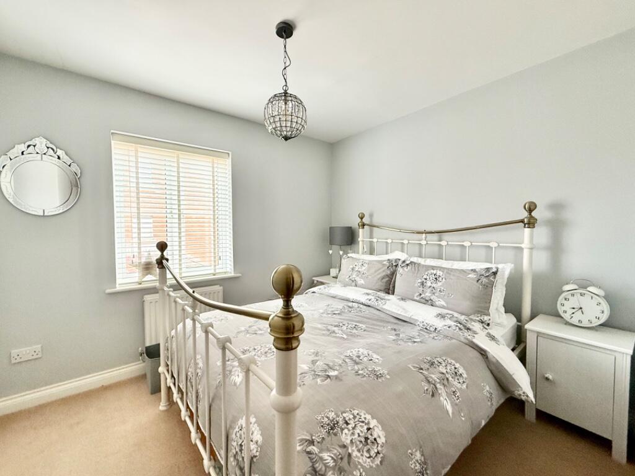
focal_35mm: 14
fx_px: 257
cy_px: 238
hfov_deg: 102.1
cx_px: 318
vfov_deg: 85.7
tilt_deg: -2.1
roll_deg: -1.2
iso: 160
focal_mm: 2.22
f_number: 2.2
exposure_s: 1/99
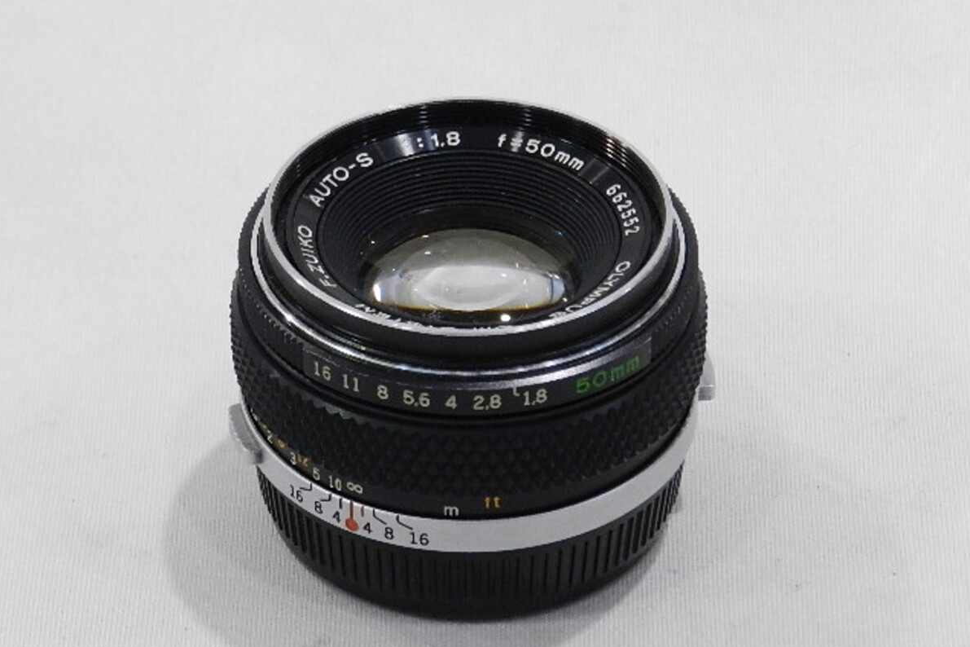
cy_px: 333
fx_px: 4095
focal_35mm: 152
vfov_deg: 9.0
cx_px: 483
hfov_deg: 13.5
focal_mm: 25.7
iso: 800
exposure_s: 1/50
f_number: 5.1
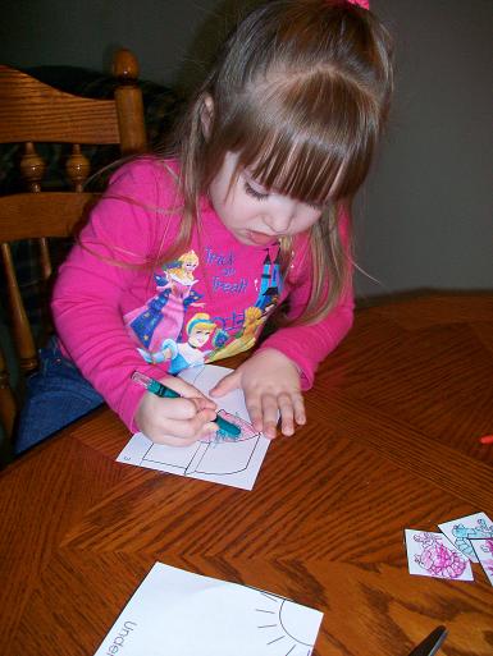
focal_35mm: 32
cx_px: 246
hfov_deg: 44.2
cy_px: 328
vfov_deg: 56.8
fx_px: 607
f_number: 2.8
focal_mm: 5.7
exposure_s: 1/60
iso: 120
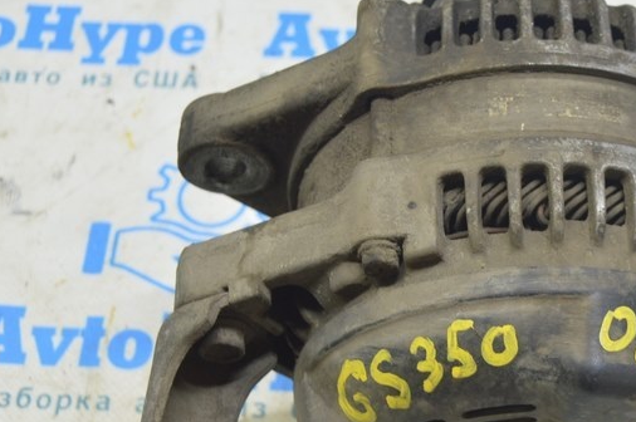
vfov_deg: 16.0
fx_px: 1500
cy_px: 279
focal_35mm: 85
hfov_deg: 23.8
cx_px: 437
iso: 400
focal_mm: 28
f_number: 5.6
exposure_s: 1/20
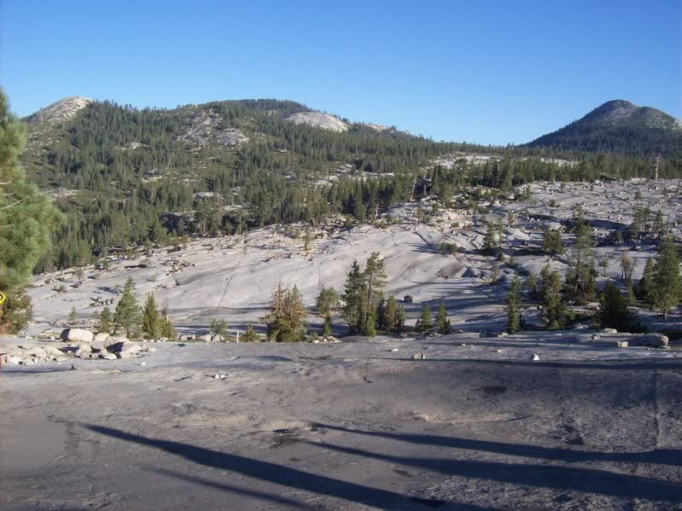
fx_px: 709
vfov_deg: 39.6
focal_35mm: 36
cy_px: 256
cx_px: 341
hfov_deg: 51.4
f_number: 4.8
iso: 80
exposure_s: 1/403
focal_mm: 6
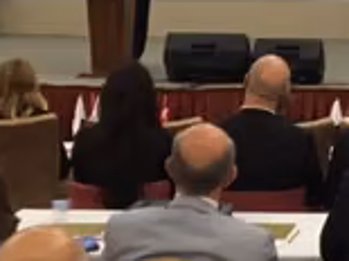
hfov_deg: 15.9
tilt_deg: -1.7
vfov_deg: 12.1
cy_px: -52
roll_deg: -0.2
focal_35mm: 120
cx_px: 408
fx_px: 1209
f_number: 2.2
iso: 200
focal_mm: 4.15
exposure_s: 1/25
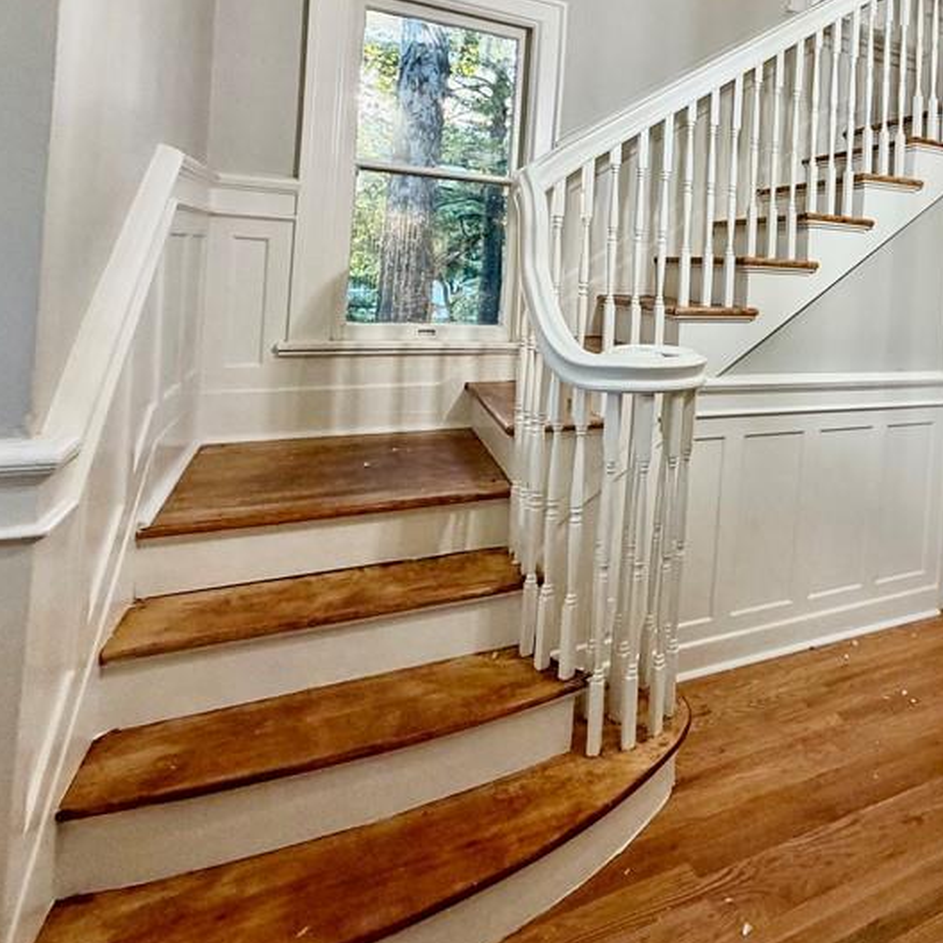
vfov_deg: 62.3
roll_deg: -4.2
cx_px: 822
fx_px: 740
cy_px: 268
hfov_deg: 57.3
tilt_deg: +2.1
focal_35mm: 24
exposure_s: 1/60
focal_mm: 2.22
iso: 200
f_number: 2.2
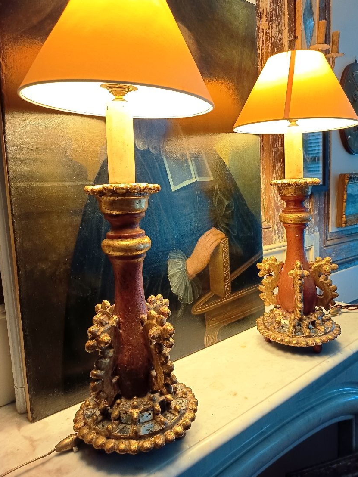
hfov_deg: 53.0
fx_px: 359
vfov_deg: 67.3
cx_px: 191
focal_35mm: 26
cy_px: 227
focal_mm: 5.24
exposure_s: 1/20
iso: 1079
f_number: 1.7
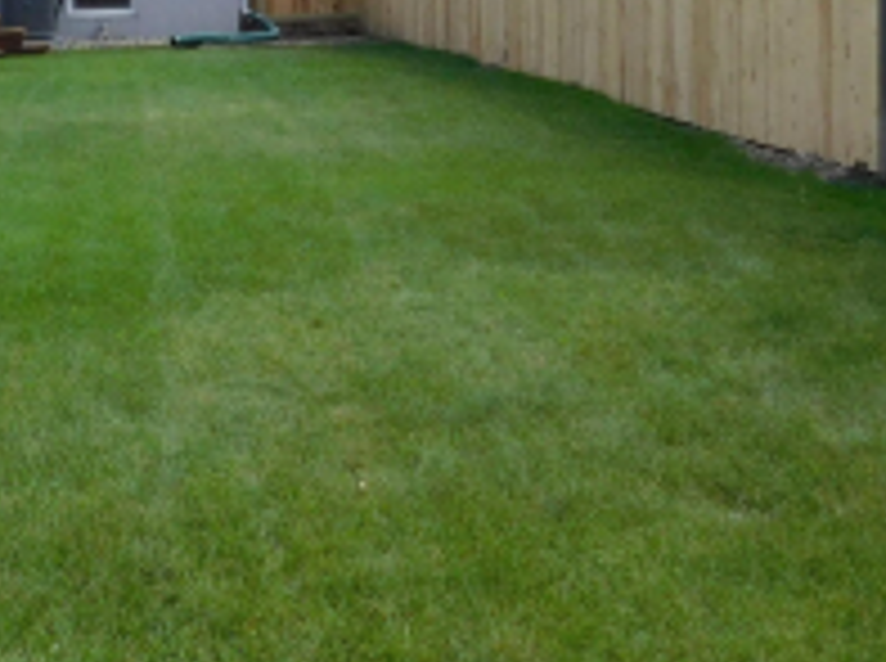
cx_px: 146
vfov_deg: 18.2
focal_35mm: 78
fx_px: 1993
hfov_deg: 24.6
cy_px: -54
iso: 125
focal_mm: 4
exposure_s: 1/400
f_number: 6
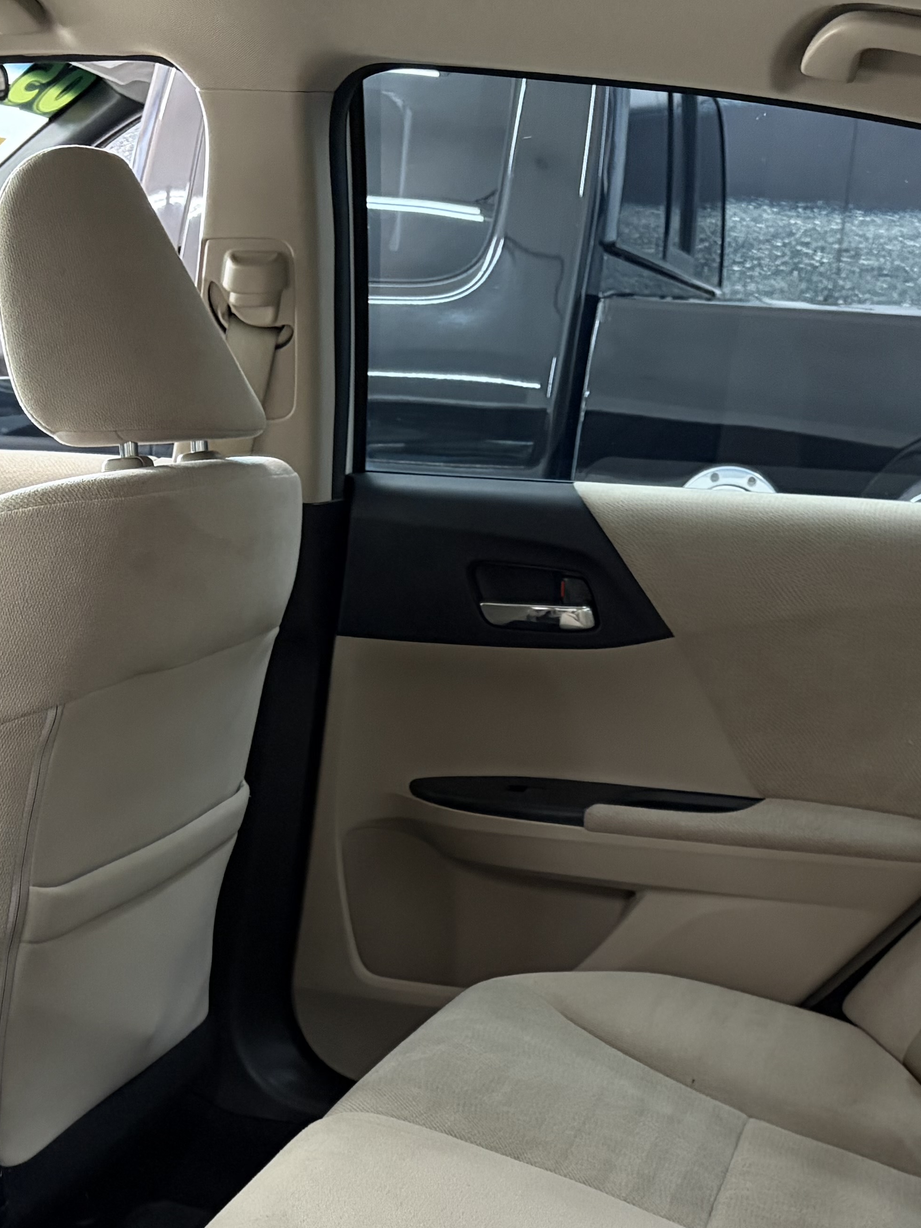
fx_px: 2022
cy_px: 1007
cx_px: 490
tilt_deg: -18.0
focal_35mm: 57
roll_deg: -5.4
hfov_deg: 25.7
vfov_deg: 32.7
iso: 320
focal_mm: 5.96
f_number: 1.6
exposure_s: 1/60
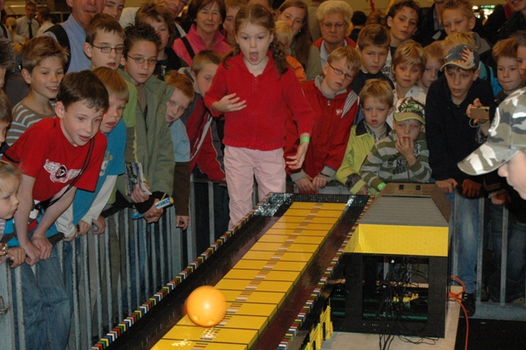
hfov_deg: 29.8
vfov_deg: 20.0
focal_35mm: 68
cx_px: 251
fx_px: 989
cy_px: 231
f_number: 4
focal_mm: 31
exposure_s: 1/60
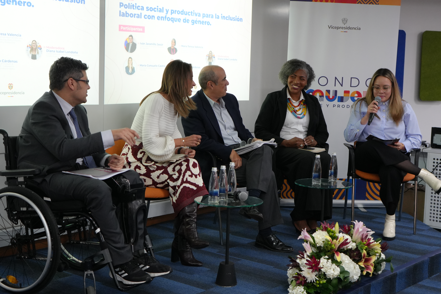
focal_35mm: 54
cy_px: 147
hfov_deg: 36.9
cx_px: 220
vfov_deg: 25.1
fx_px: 661
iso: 1250
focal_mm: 36
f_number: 4
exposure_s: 1/160
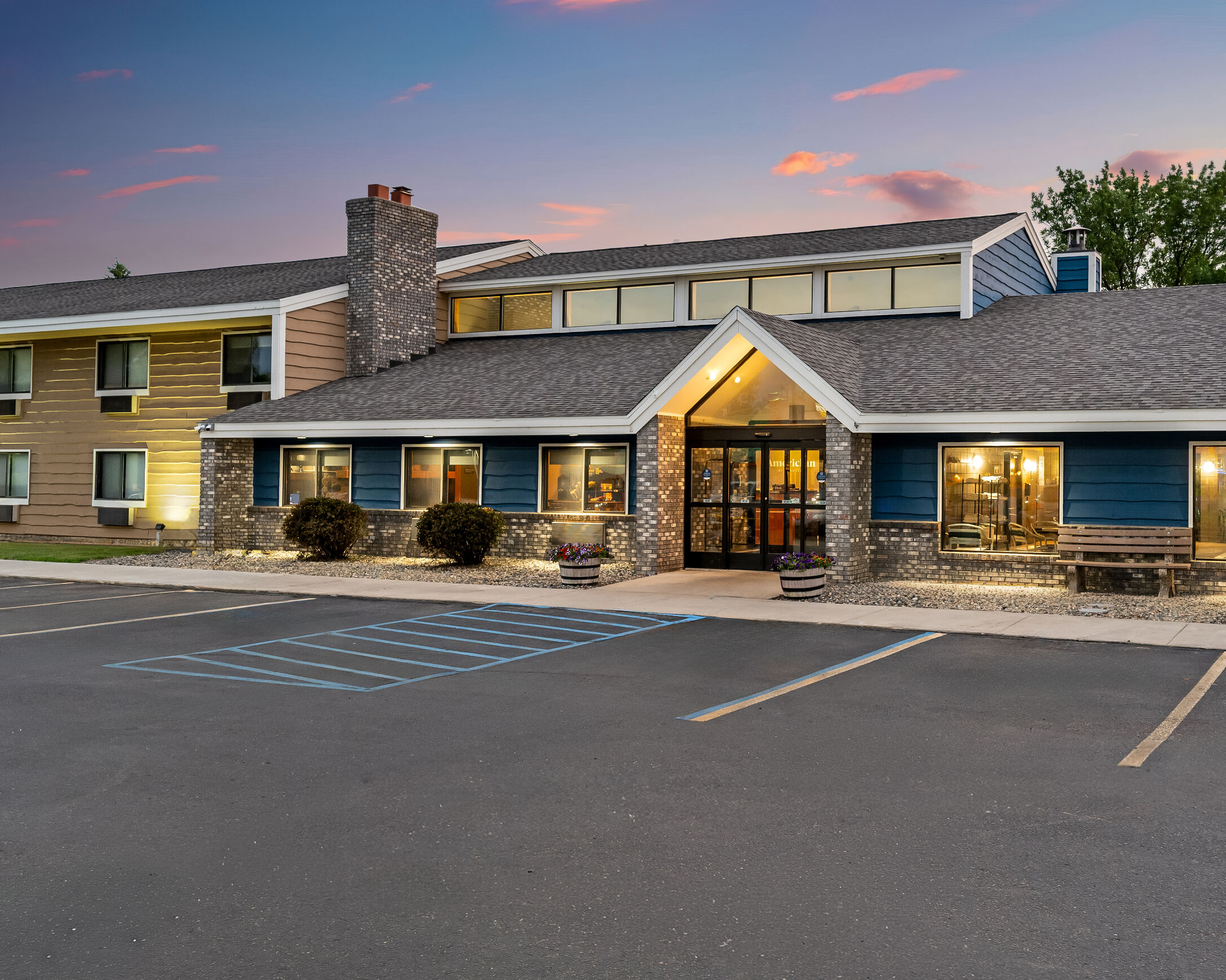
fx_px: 1148
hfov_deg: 55.3
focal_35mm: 32
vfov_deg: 46.2
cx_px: 795
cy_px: 452
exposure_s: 1/1.67
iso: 800
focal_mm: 24.5
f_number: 8
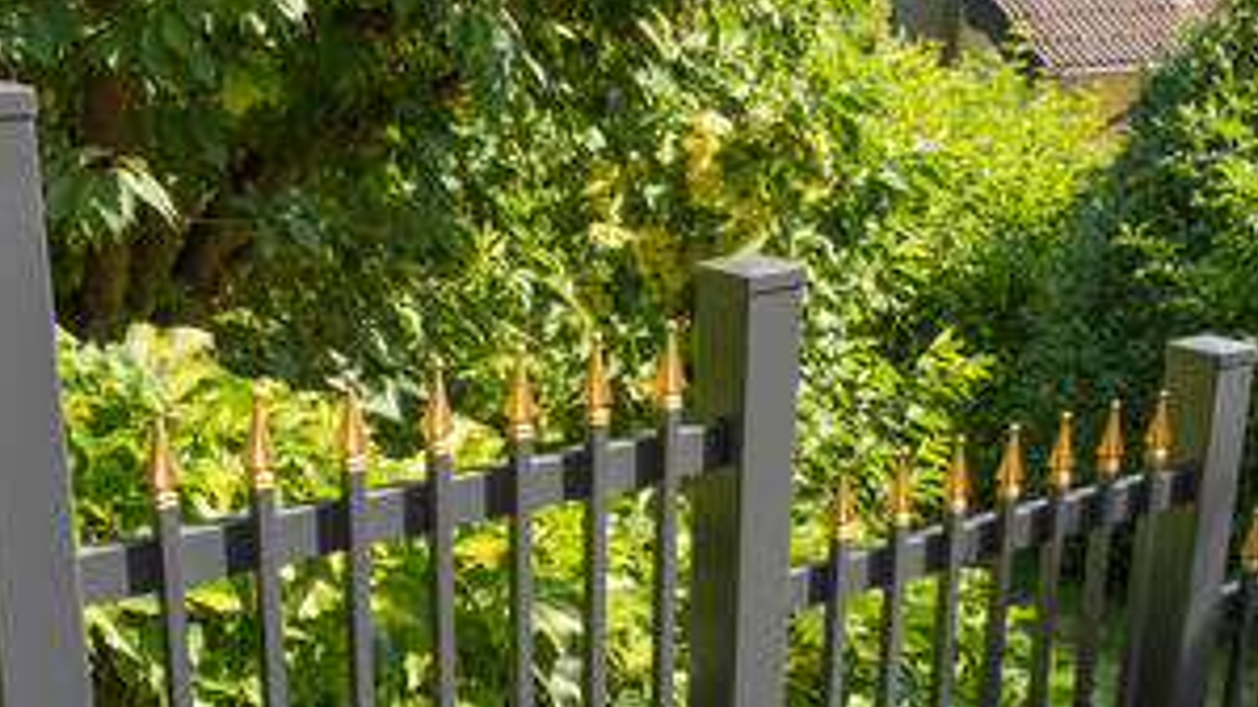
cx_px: 564
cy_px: 678
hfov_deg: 37.2
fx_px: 1867
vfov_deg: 20.8
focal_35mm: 56
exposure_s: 1/125
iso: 200
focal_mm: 32
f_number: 11
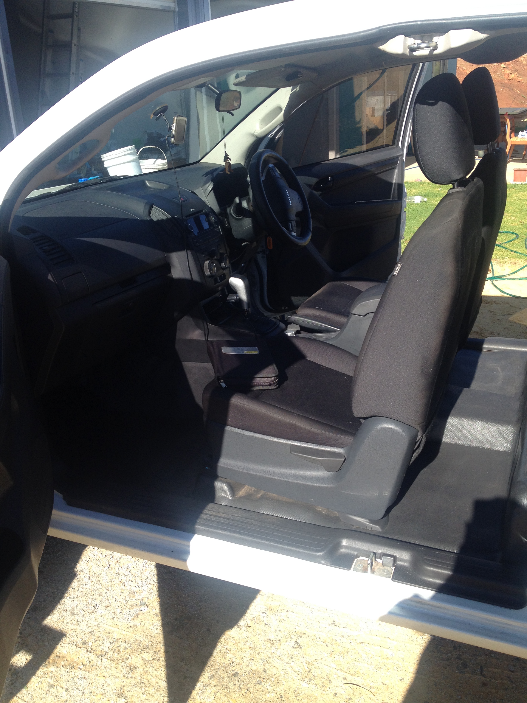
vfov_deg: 52.6
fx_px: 710
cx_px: 264
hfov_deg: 40.7
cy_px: 352
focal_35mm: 35
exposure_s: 1/717
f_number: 2.4
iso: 50
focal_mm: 4.28
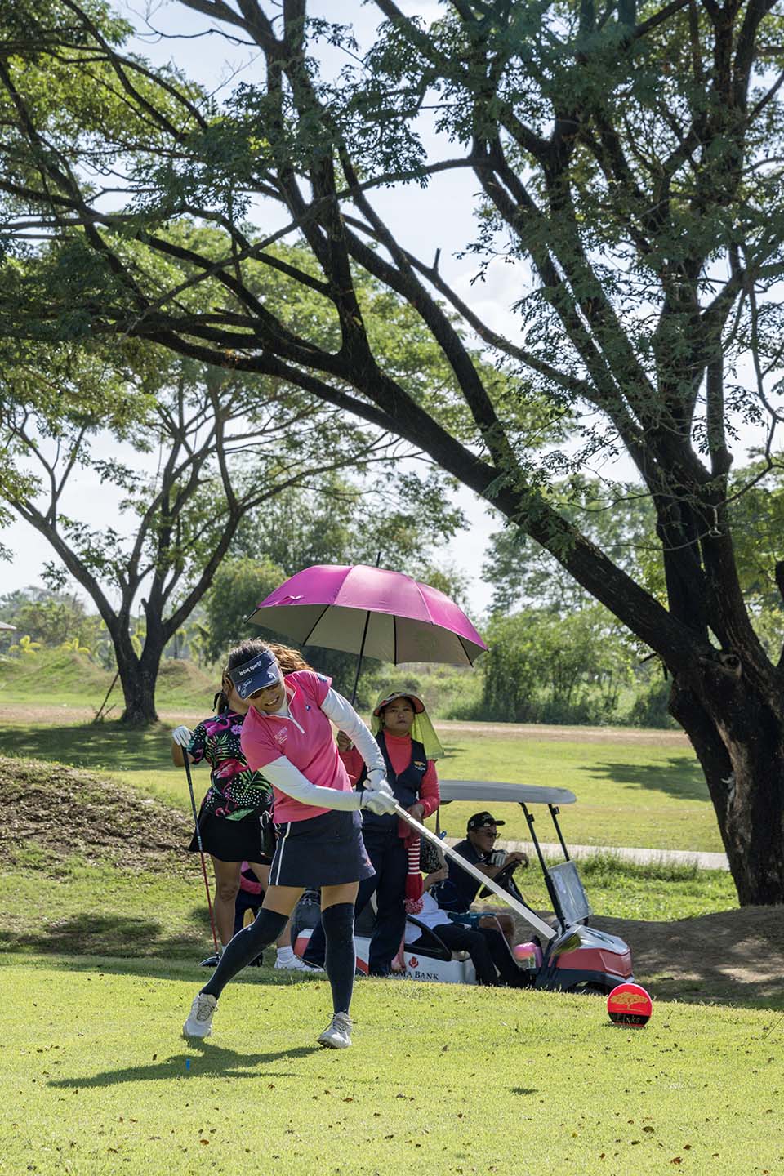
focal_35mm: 70
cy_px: 588
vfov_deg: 28.8
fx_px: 2286
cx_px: 392
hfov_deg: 19.5
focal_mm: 70
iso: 100
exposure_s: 1/640
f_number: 7.1
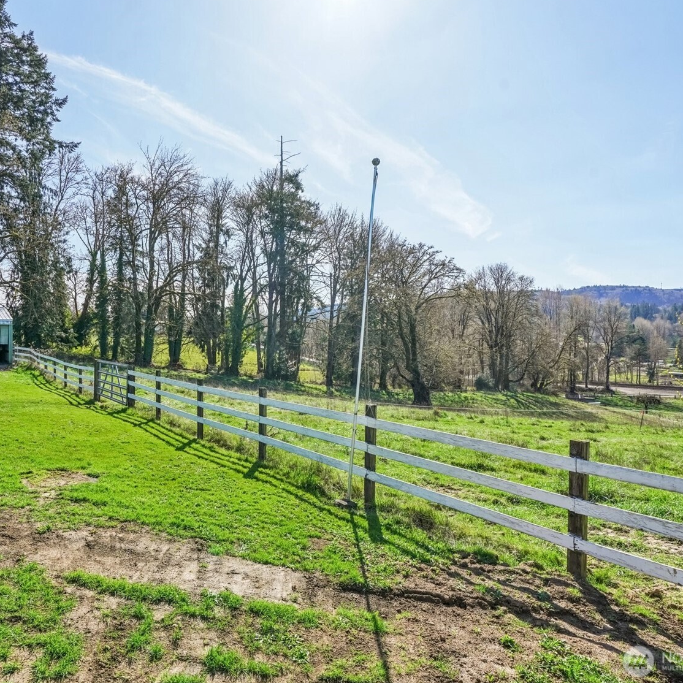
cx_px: 252
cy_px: 338
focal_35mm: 22
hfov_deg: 68.4
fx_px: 491
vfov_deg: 69.6
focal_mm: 17
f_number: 8
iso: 400
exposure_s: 1/800
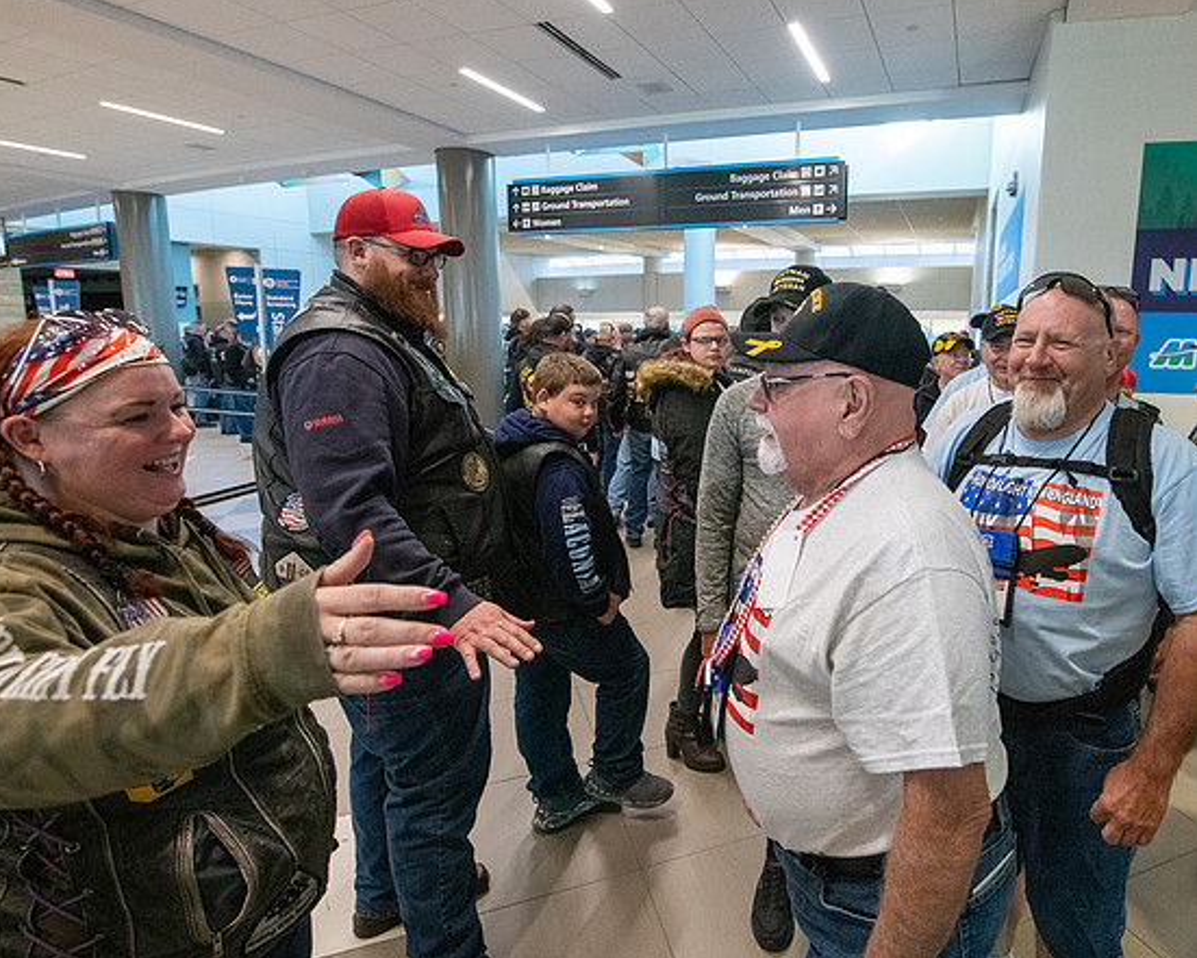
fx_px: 673
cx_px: 732
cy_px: 440
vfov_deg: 70.7
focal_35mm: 19
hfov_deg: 82.0
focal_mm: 15
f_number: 4.5
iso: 10000
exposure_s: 1/400
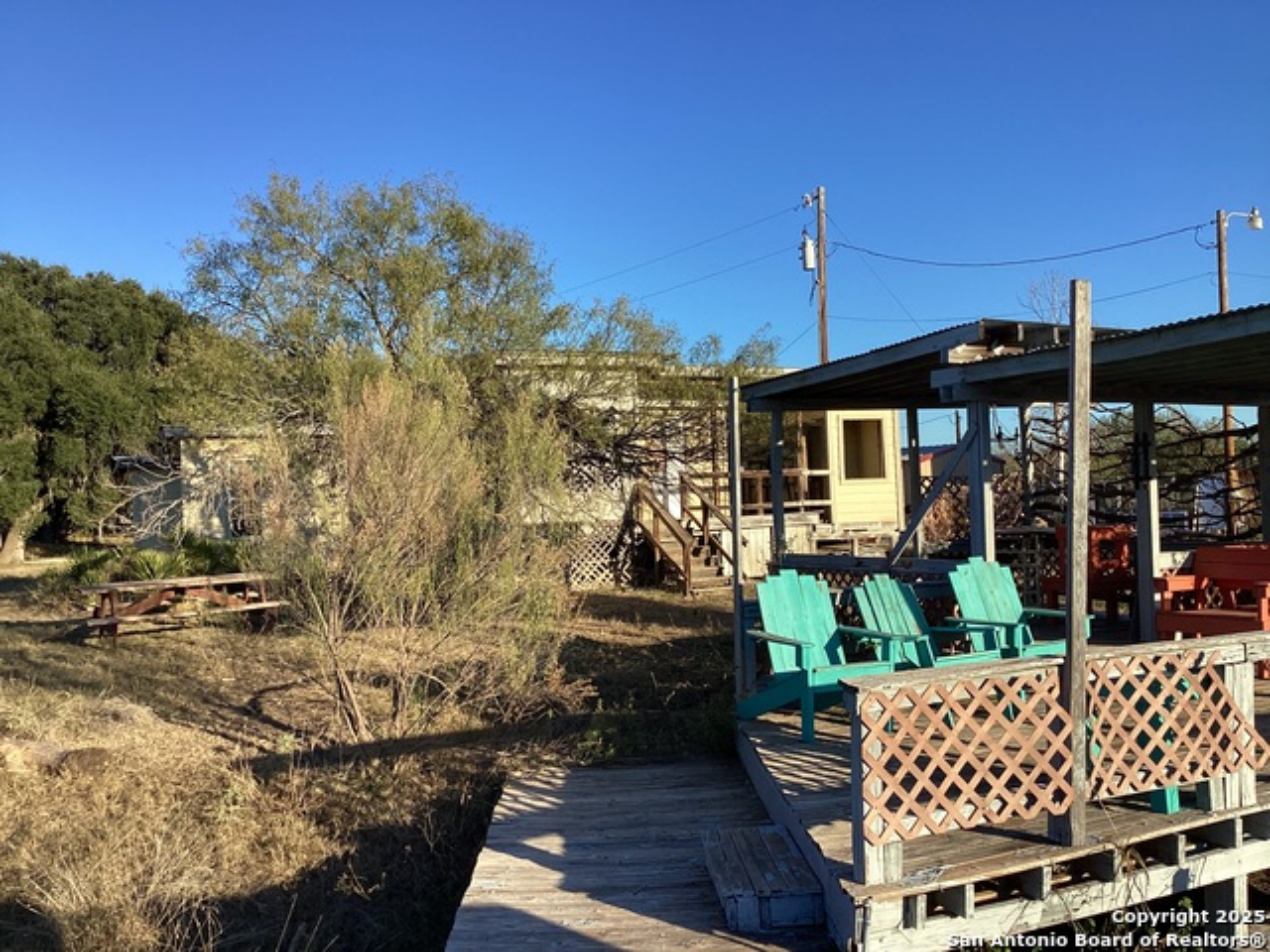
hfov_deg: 58.4
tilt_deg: +0.3
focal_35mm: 31
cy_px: 476
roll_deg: +0.7
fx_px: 1137
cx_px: 635
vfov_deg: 45.4
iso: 25
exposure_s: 1/840
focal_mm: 3.3
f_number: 2.4
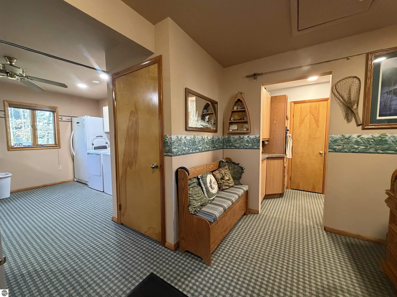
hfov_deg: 102.1
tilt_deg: -4.3
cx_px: 198
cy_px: 148
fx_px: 161
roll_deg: +0.0
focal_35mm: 14
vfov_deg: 85.7
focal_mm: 2.22
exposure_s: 1/60
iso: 640
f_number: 2.2
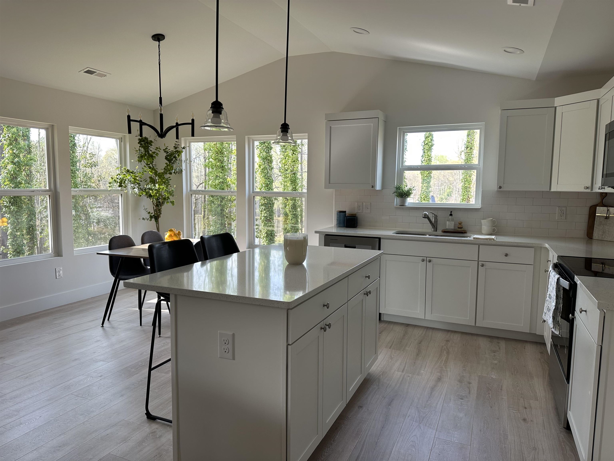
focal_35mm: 24
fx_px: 426
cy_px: 230
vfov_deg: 56.8
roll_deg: -0.7
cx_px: 307
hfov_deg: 71.6
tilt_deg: -6.0
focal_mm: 6.86
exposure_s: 1/121
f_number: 1.78
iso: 64
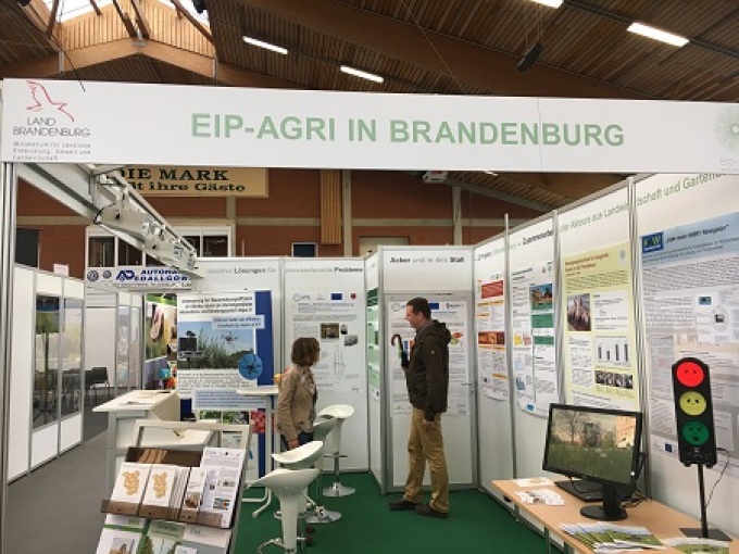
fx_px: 619
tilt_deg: +4.4
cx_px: 370
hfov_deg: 61.7
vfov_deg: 48.2
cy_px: 277
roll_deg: -0.1
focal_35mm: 29
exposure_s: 1/33
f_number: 2.2
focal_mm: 4.15
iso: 25
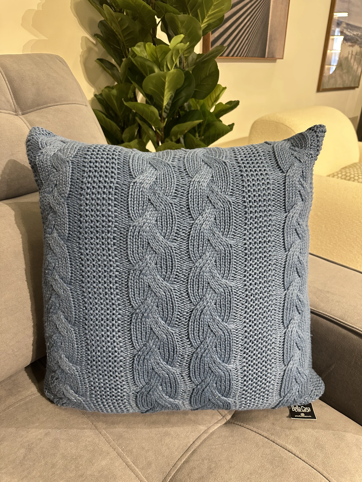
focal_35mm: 24
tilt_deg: -25.8
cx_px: 181
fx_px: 335
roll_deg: -1.6
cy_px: 241
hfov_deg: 56.8
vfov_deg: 71.6
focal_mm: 6.86
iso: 320
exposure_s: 1/50
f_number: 1.78
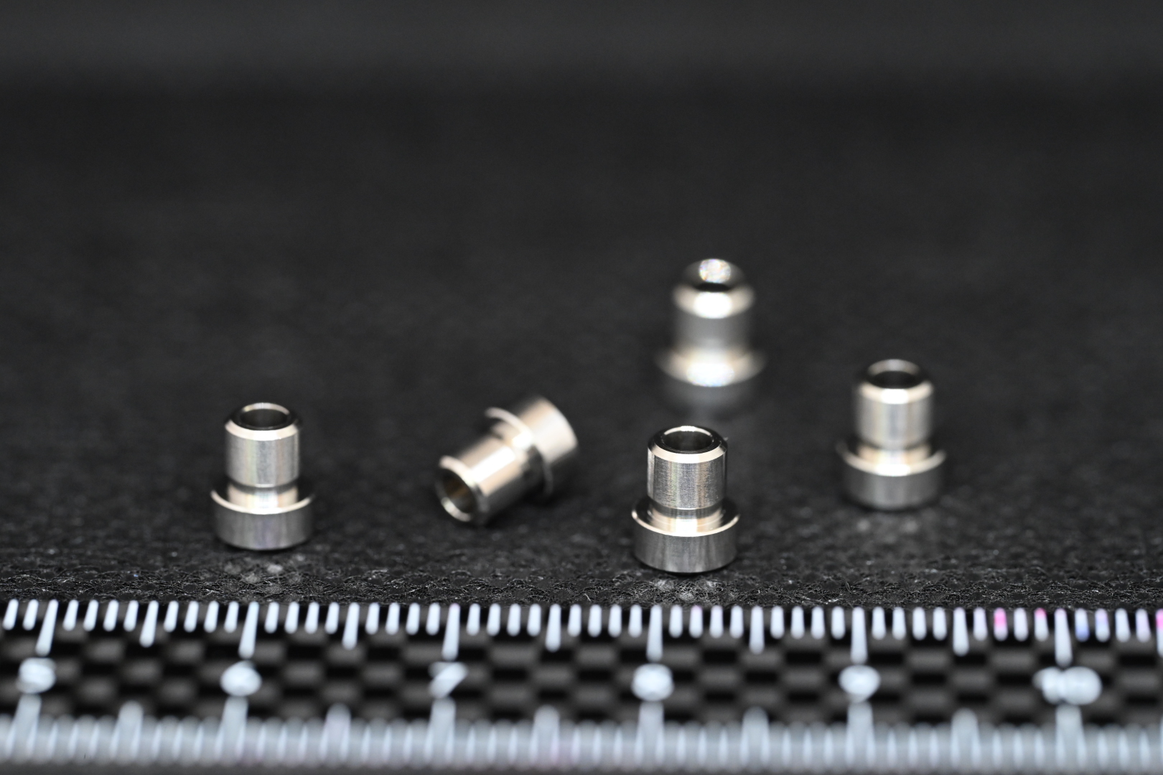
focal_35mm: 105
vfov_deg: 13.0
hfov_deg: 19.5
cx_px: 582
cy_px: 388
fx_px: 3392
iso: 2800
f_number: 8
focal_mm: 105
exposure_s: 1/125
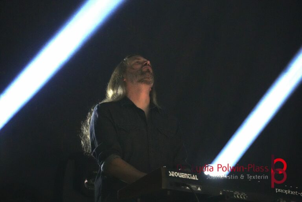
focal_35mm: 168
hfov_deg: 12.2
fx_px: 1409
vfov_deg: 8.2
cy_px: 101
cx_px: 151
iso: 6400
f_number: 5.6
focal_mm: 112
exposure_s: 1/60
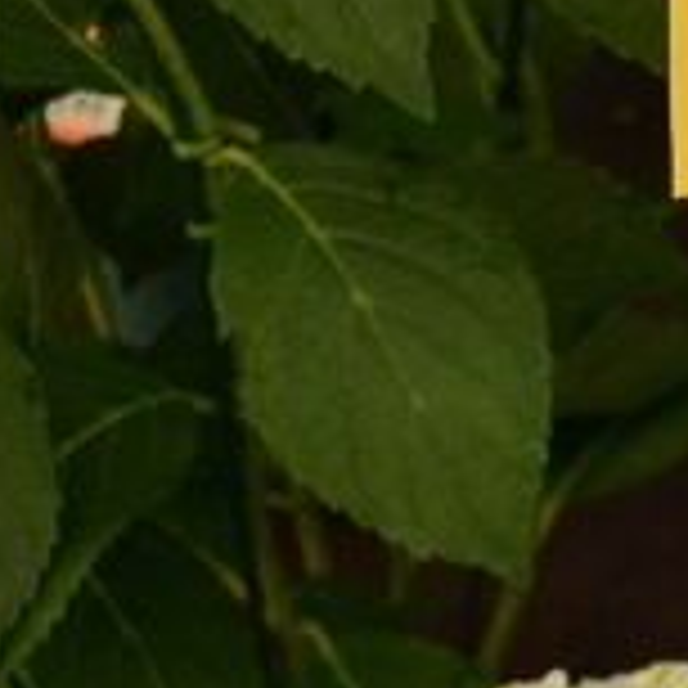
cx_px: 877
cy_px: 717
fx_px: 3598
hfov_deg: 10.7
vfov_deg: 10.8
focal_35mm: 160
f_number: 4
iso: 800
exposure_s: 1/25
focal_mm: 24
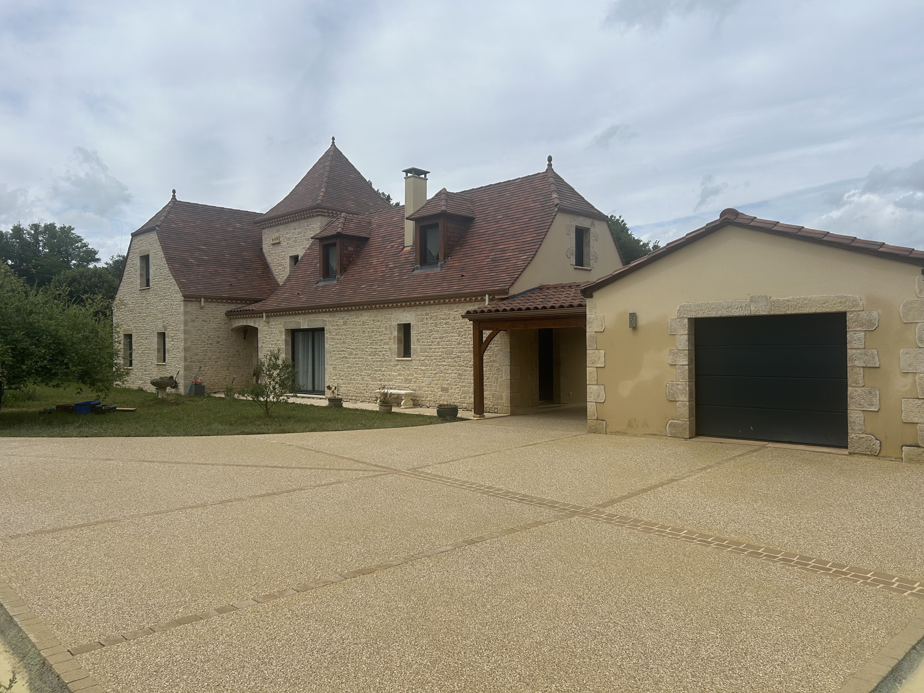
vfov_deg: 53.1
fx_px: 694
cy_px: 346
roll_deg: +0.6
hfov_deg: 67.3
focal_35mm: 26
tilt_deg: +0.5
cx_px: 462
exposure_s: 1/7463
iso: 50
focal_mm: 5.7
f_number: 1.5
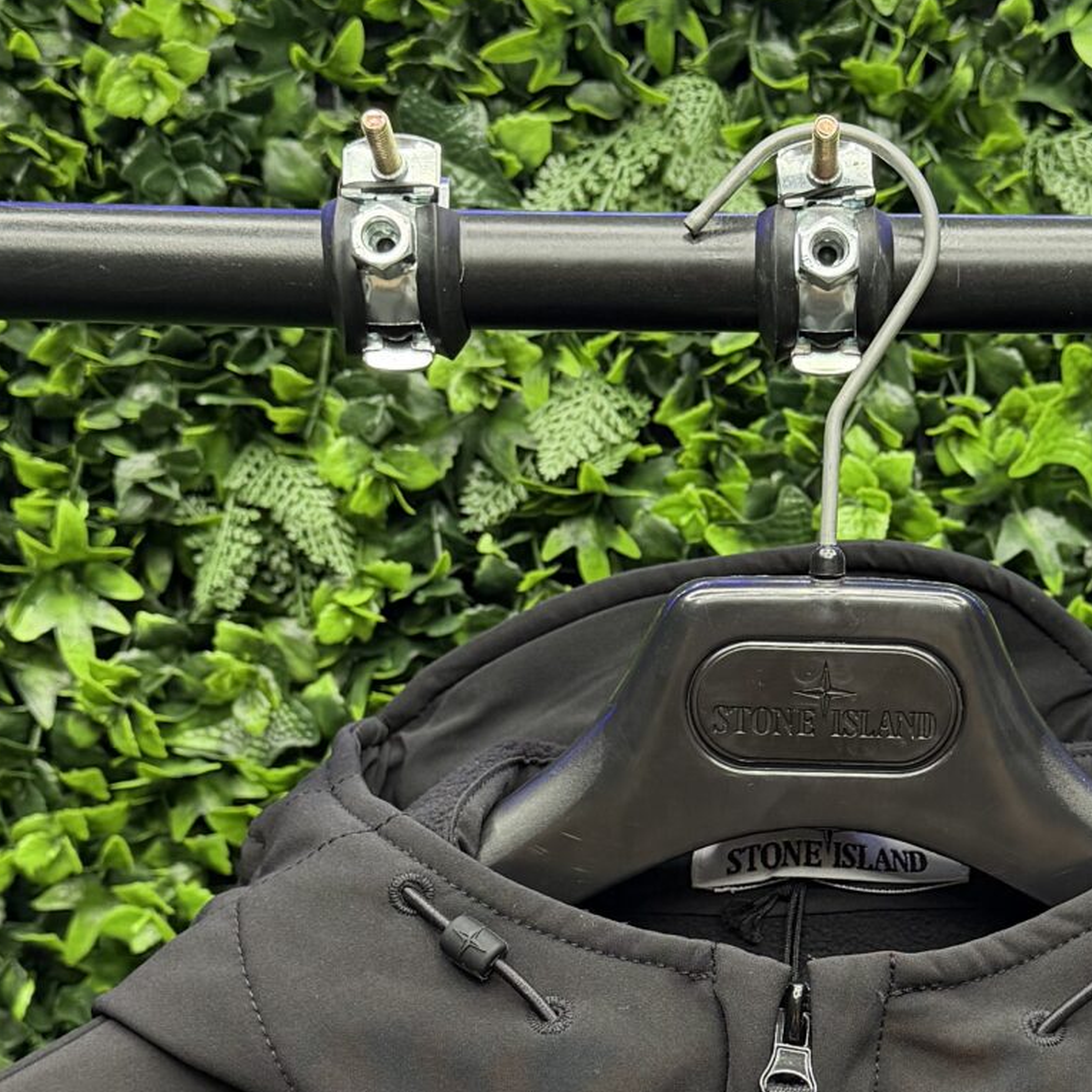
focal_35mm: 71
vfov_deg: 24.1
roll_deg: -1.2
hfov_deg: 24.1
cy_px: 782
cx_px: 822
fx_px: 2534
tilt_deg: -2.2
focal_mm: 6.76
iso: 250
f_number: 1.78
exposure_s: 1/50
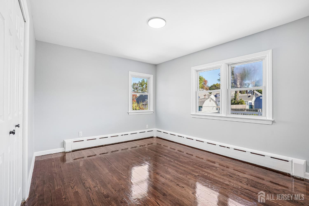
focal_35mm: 16
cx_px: 154
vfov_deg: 73.7
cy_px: 103
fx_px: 137
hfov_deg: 96.8
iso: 125
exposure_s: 1/50
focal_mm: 16
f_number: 8
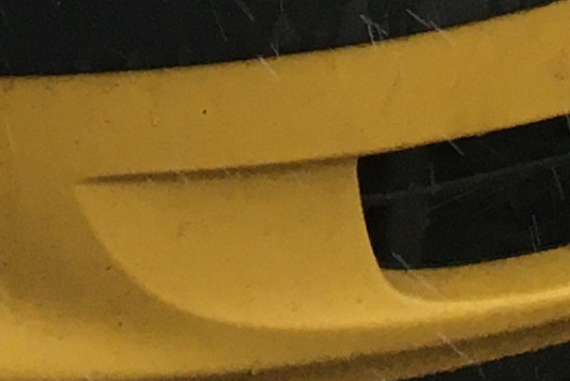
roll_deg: +4.2
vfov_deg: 5.8
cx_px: -311
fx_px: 3612
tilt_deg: -13.4
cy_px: -575
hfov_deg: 8.8
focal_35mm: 228
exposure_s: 1/33
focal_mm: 4.15
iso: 25
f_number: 2.2
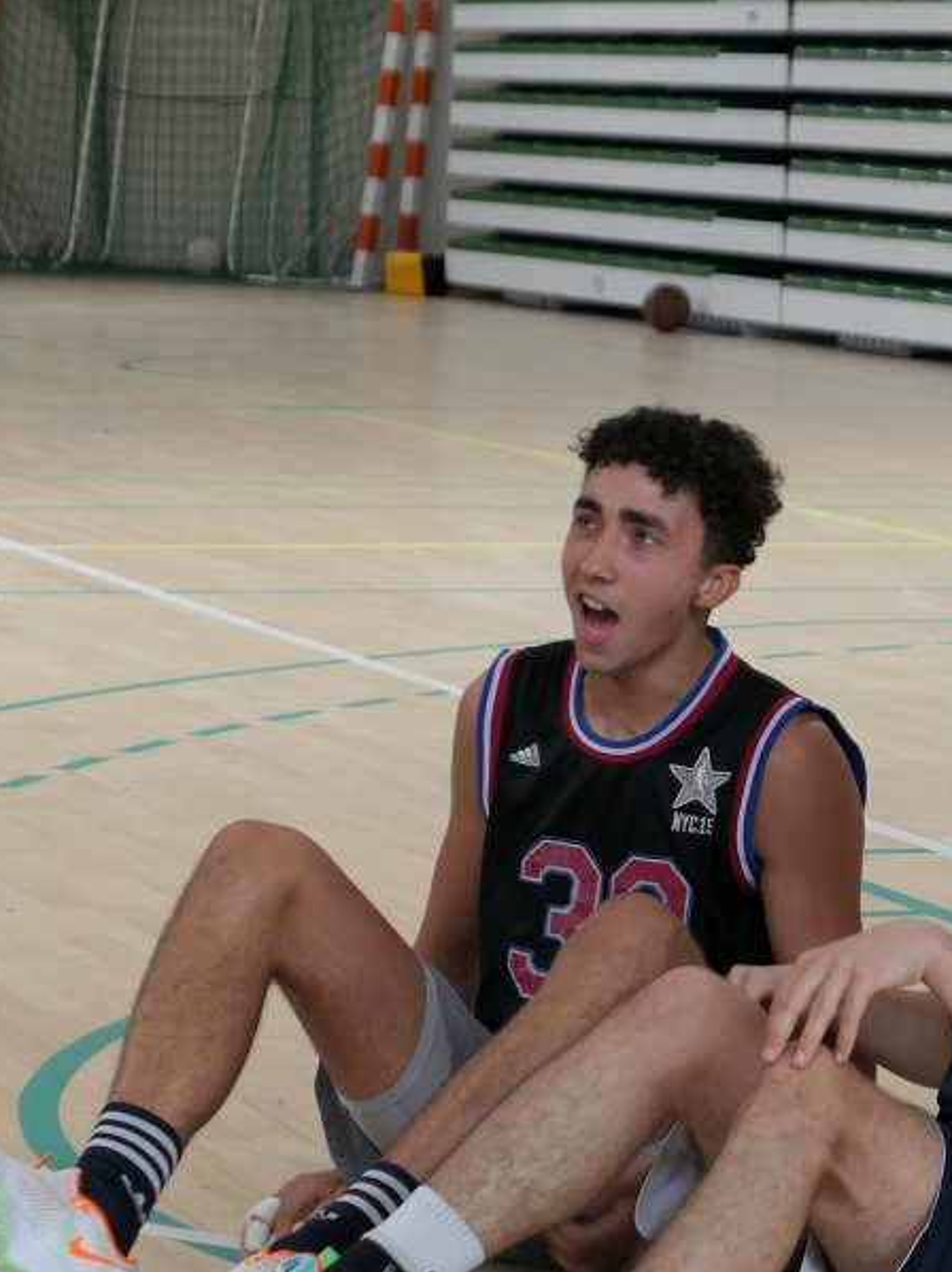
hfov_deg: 8.9
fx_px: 6091
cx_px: 805
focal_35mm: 166
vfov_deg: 11.9
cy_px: 636
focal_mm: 26.4
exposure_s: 1/125
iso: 160
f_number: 2.8
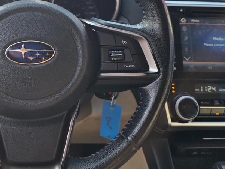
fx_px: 319
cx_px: 64
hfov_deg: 38.2
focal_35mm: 49
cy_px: 47
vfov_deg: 29.3
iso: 40
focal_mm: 6.3
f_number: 1.7
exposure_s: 1/359
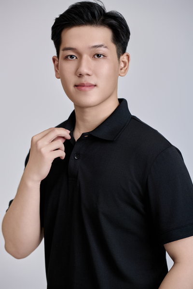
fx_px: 1005
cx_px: 96
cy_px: 144
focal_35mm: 125
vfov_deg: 16.4
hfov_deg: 11.0
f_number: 4.5
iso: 100
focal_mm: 125
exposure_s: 1/200
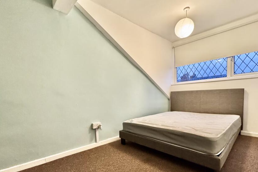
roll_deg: +1.3
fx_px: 129
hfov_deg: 89.9
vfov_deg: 66.7
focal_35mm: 18
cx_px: 122
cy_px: 103
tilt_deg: -3.9
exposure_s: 1/100
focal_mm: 2.22
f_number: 2.2
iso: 320
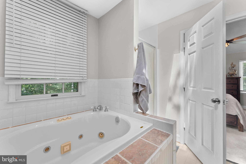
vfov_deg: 81.2
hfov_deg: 104.3
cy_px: 82
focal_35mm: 14
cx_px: 123
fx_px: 96
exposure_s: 1/20
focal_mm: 14
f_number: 9
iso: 320
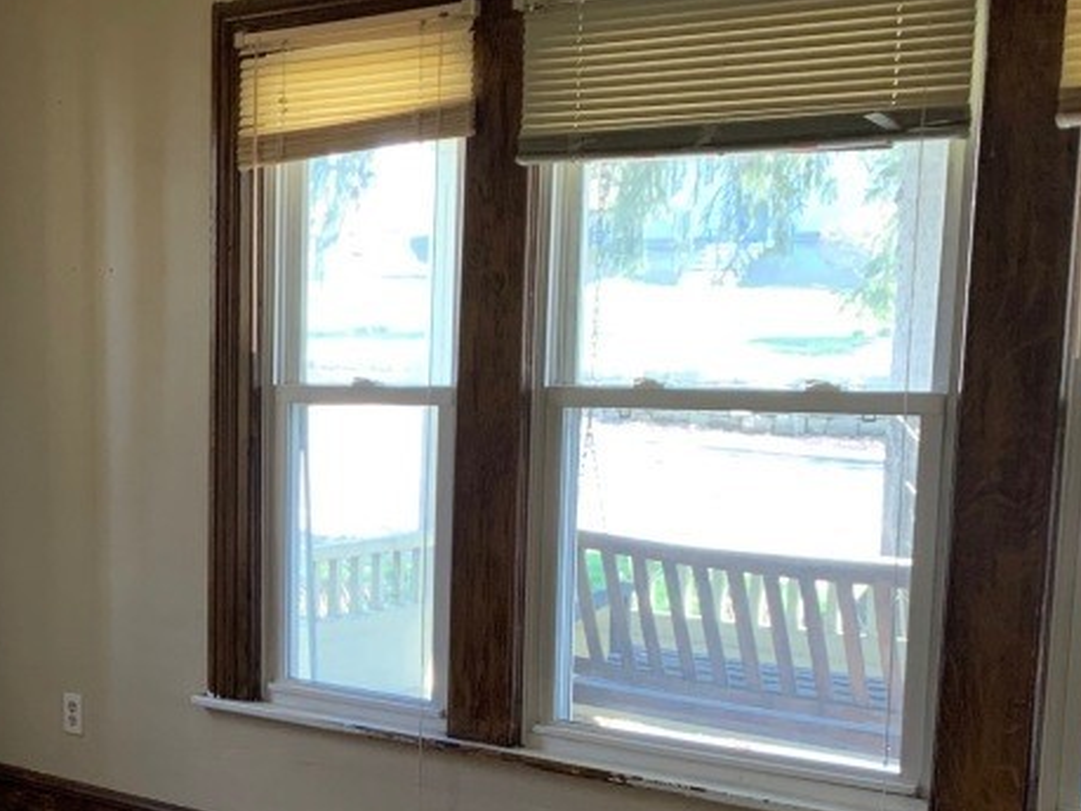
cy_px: 641
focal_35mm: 58
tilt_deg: -9.8
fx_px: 1811
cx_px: 42
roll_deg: +0.4
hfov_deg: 31.2
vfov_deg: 24.8
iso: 320
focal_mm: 4.25
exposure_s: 1/60
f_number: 1.8
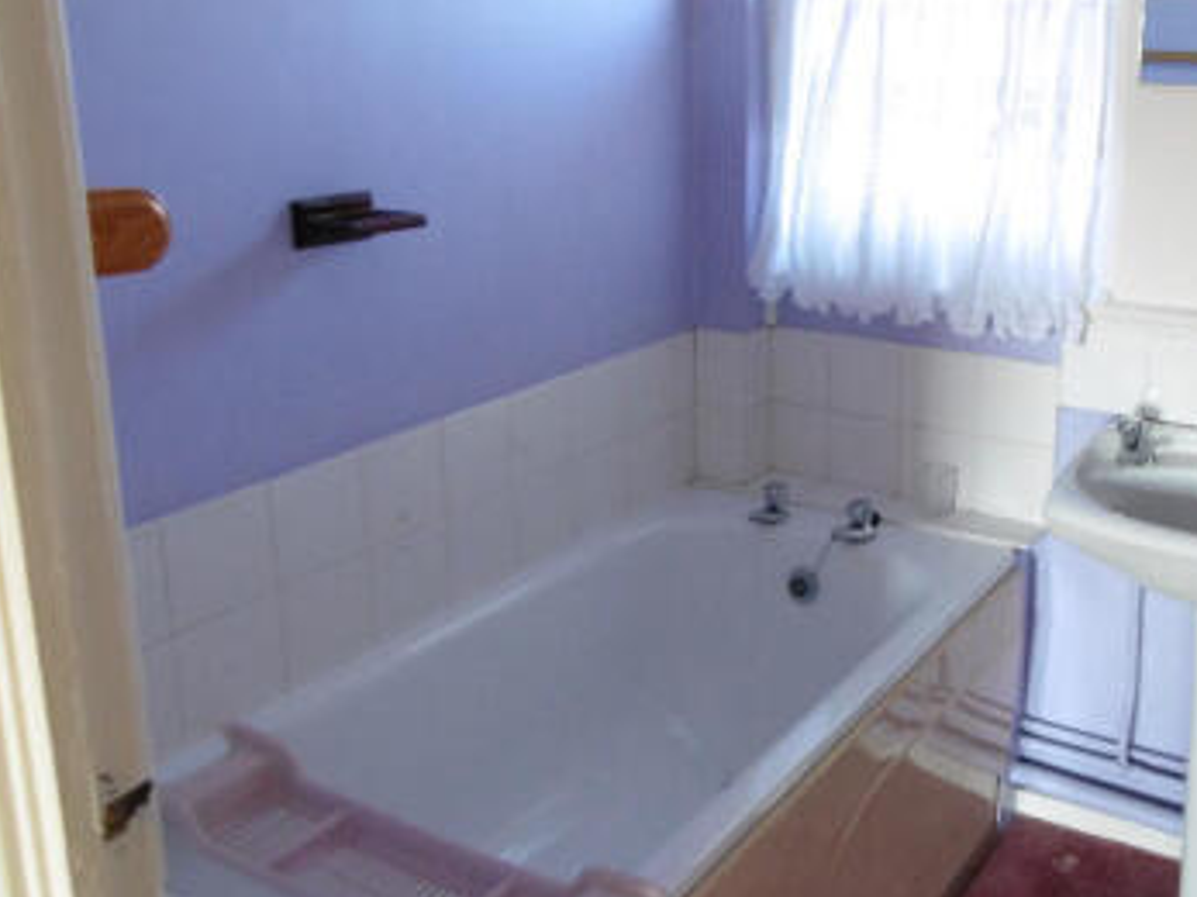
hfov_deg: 49.1
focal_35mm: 37
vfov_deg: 38.4
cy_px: 333
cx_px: 816
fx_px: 1279
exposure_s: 1/60
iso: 250
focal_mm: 4
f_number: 3
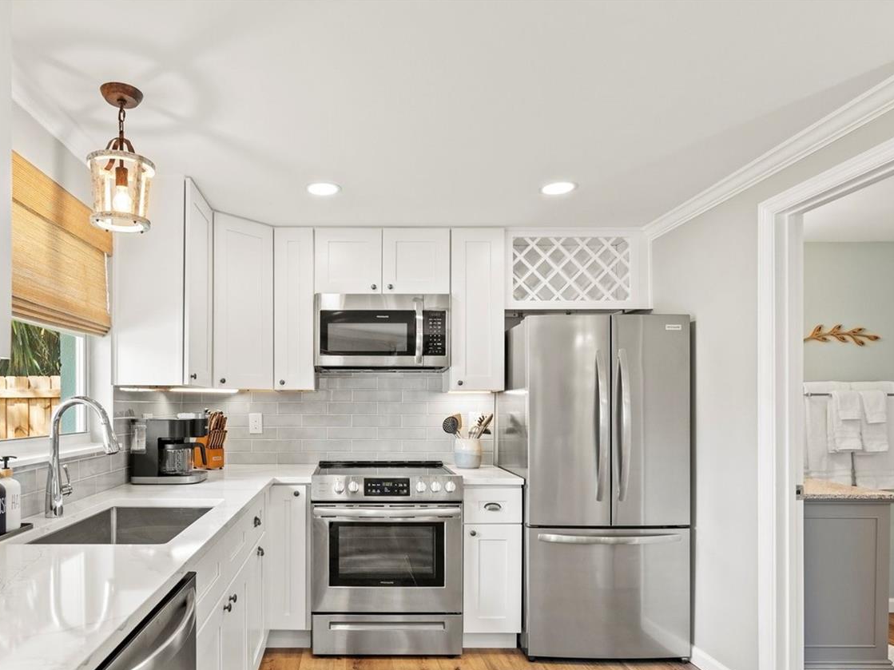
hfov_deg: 75.3
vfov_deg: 60.2
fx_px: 568
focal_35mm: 22
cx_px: 346
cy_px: 422
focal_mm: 16
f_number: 5.6
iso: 250
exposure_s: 1/10
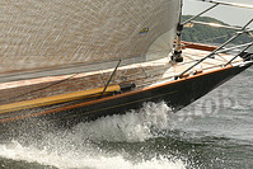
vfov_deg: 6.7
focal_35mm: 204
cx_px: 71
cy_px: 53
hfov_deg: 10.1
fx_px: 1435
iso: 400
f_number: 9
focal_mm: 70
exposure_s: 1/1600
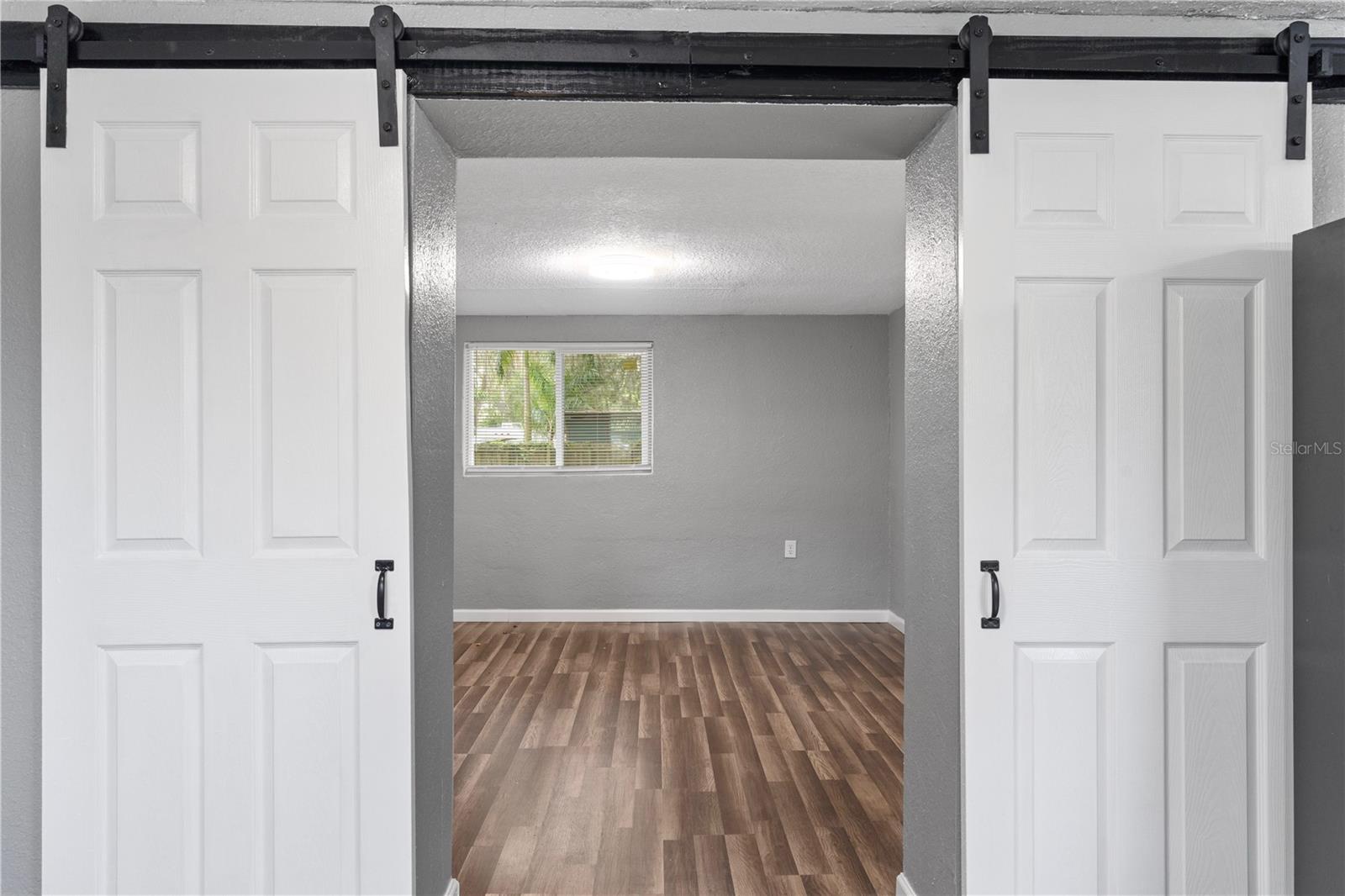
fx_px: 896
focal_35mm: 24
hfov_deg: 73.8
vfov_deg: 53.1
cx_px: 672
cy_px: 448
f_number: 9
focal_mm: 24
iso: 400
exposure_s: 1/6
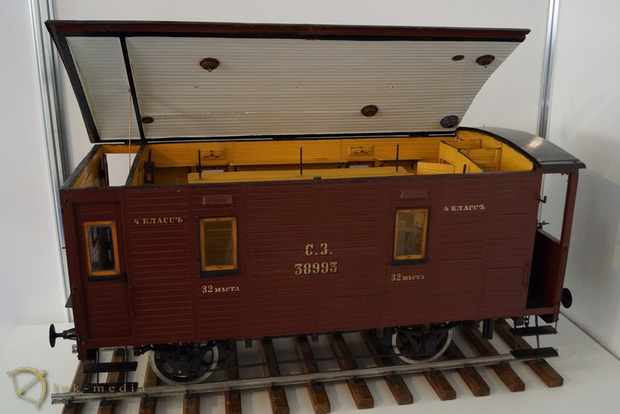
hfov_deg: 57.2
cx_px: 310
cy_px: 207
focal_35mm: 33
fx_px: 569
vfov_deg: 40.0
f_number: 4
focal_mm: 22
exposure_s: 1/60
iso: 1600
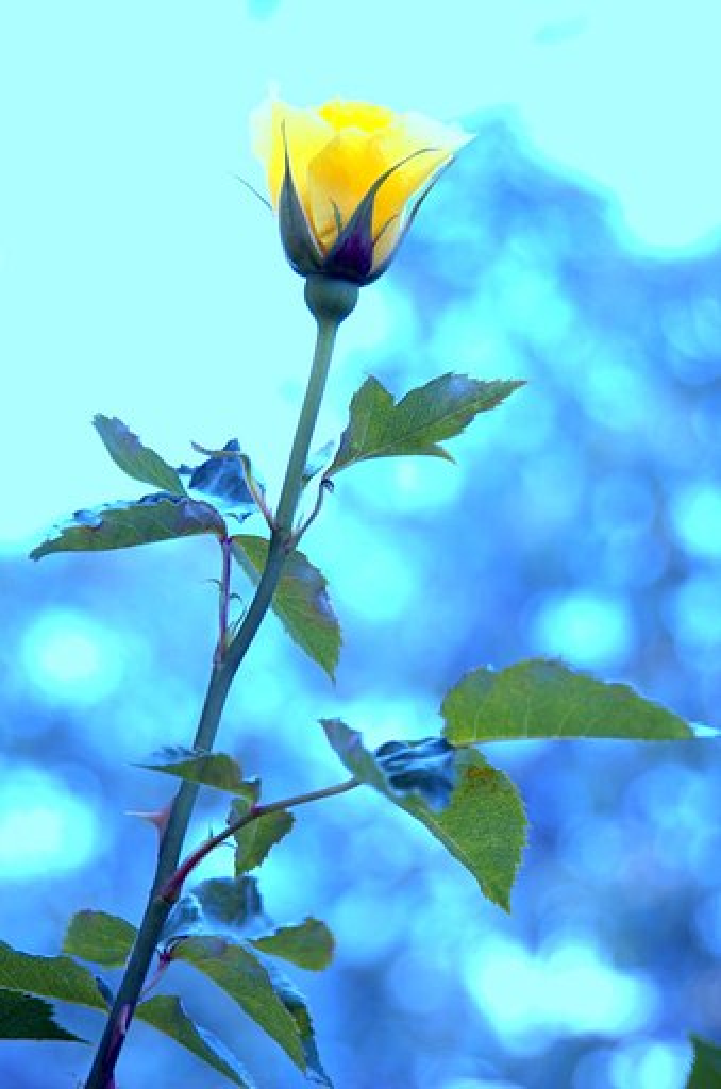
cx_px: 360
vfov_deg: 16.1
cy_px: 544
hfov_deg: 10.7
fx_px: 3848
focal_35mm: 128
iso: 200
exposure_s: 1/15
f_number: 4
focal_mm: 85
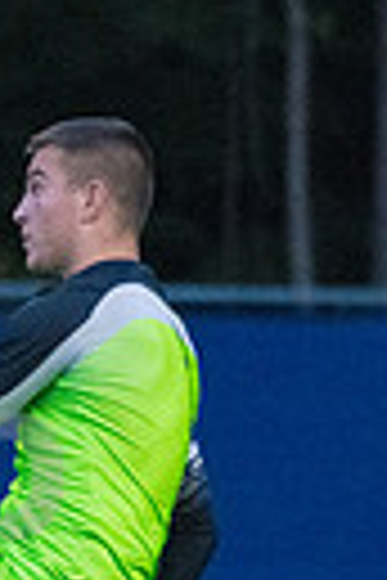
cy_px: 537
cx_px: -72
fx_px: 18833
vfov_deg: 1.8
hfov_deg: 1.2
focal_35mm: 1168
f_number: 5.6
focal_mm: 260
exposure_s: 1/2000
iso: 6400
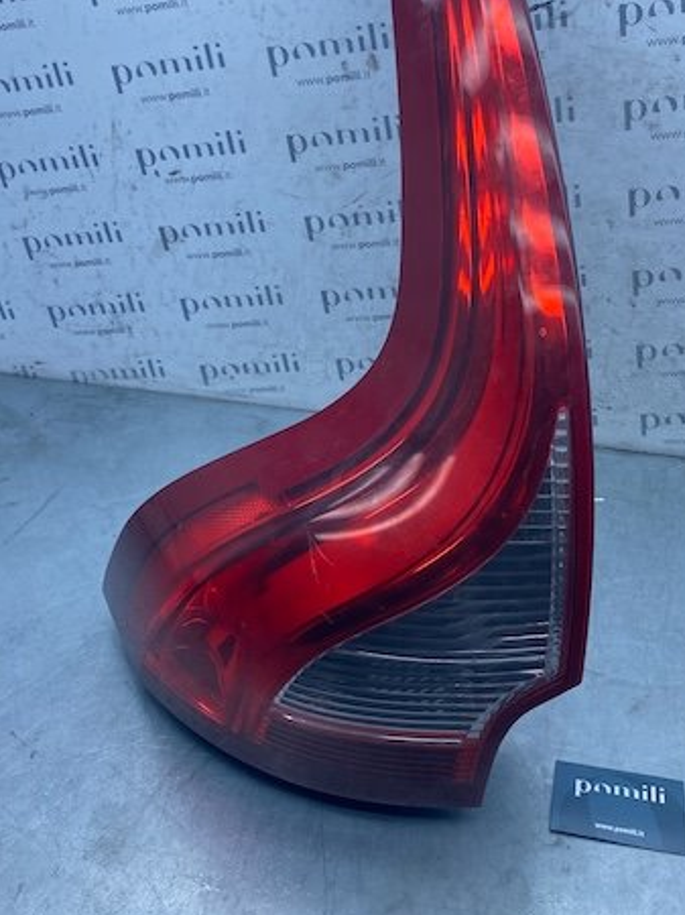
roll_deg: -1.2
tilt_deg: -30.1
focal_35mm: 37
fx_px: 977
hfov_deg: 38.4
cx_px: 421
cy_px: 356
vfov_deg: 49.8
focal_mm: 4.25
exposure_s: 1/957
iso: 32
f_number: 1.8
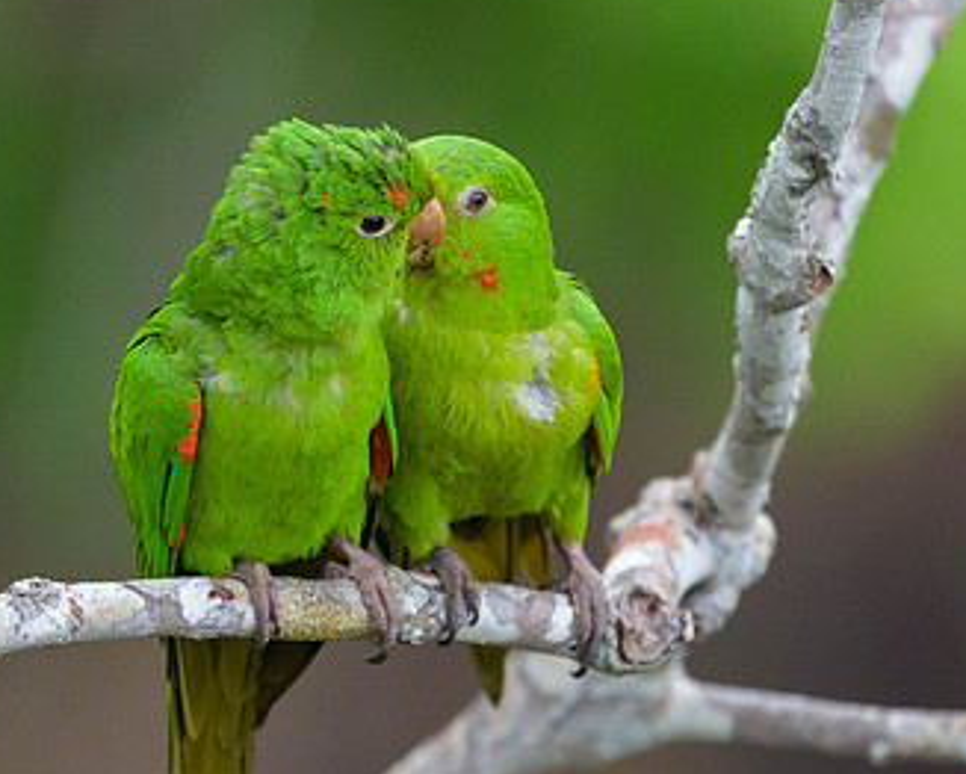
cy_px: 342
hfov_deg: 1.2
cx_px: 395
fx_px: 47659
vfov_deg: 0.9
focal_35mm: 1666
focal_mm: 560
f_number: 4
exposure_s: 1/1600
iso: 2200
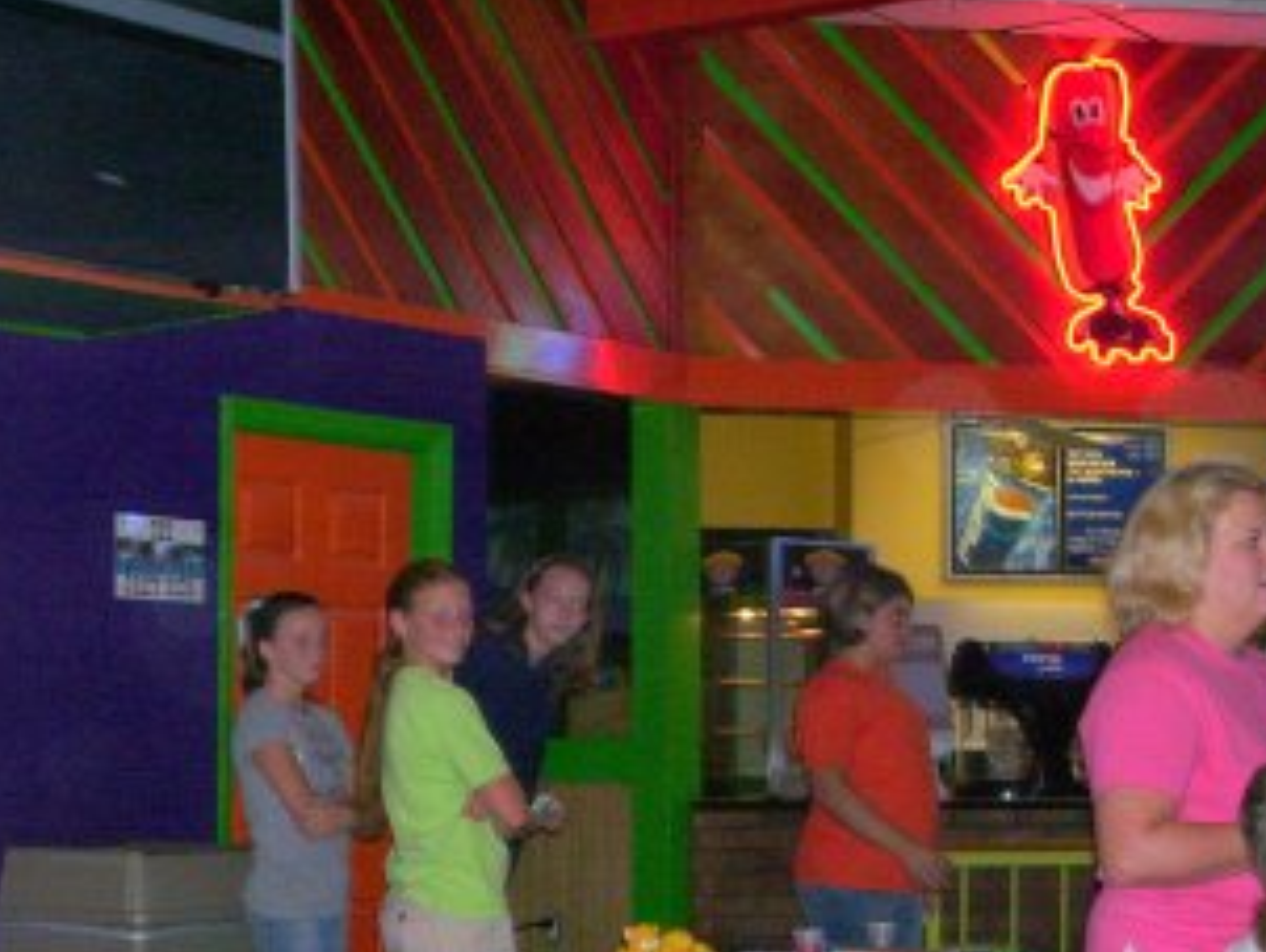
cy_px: 658
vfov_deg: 18.6
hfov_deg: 24.7
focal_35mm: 79
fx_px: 2892
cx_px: 591
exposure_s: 1/60
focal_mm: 8.6
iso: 125
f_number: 3.4
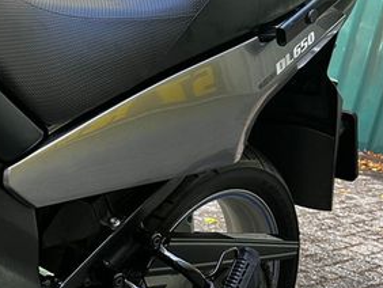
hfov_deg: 30.5
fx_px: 653
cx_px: 4
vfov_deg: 24.9
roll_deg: -7.7
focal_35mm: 59
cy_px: 151
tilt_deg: -12.4
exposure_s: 1/89
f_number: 1.6
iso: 125
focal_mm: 5.1
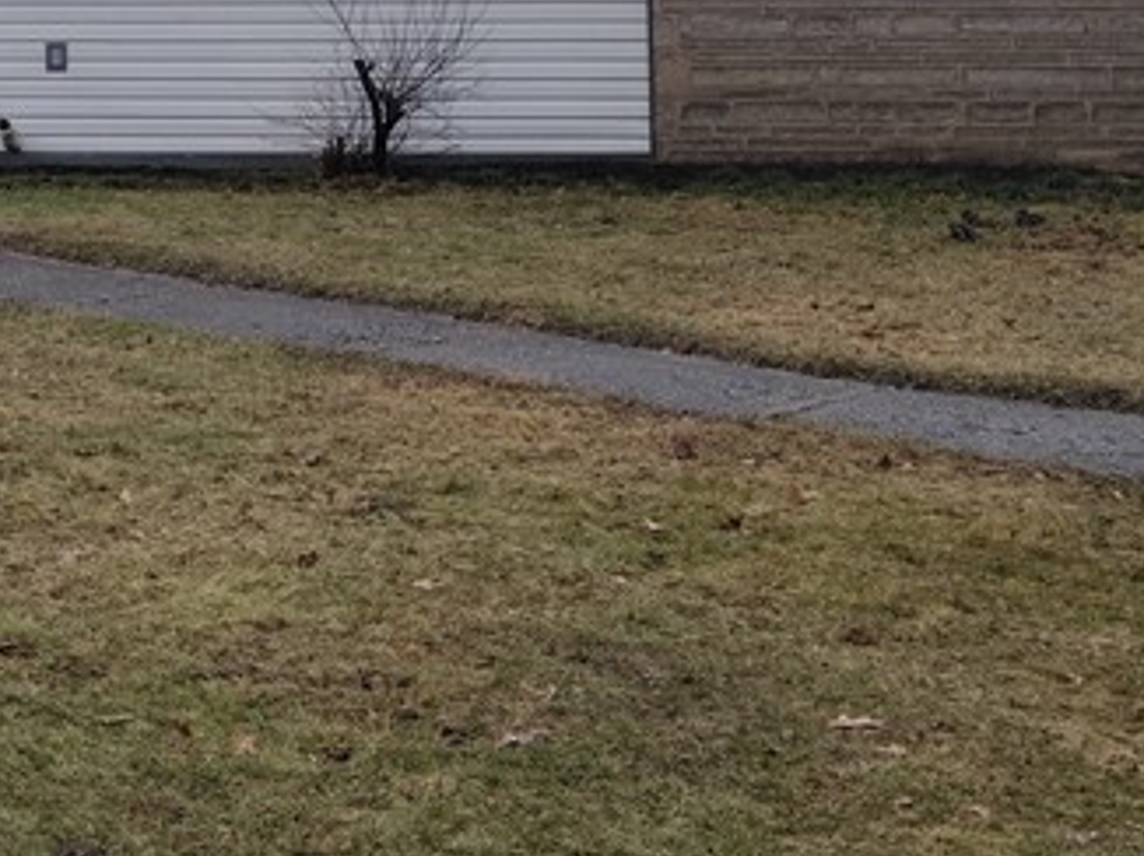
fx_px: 2906
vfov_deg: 16.3
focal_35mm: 88
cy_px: -95
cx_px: 112
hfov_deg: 21.8
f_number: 2
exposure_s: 1/155
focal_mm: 5.9
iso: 25
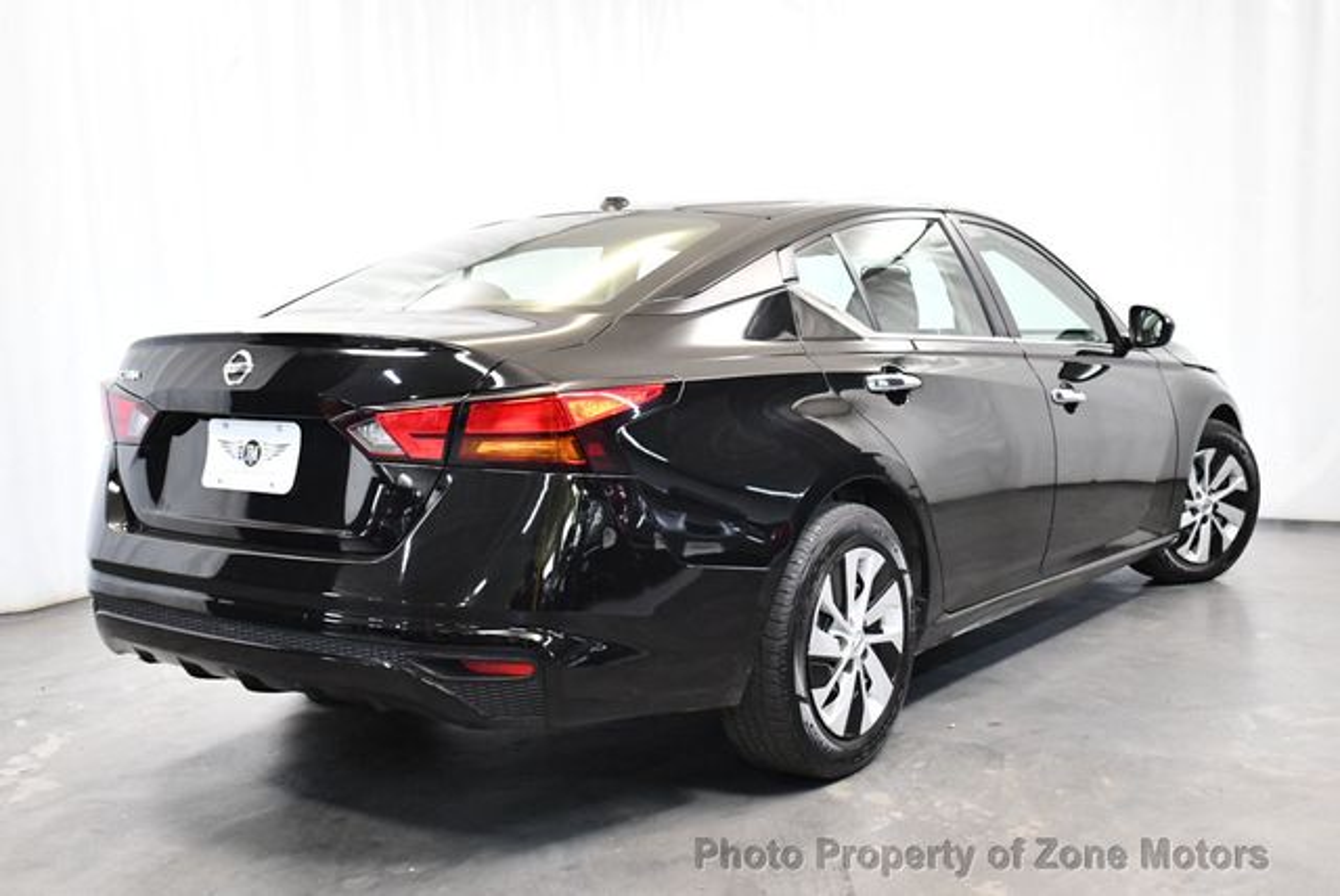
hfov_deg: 48.4
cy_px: 448
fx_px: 1490
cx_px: 670
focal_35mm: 40
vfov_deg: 33.5
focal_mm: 20
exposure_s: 1/125
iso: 3200
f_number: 3.8
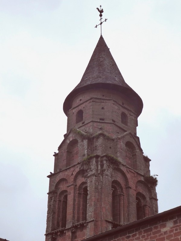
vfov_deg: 28.2
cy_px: 120
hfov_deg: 21.3
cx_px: 90
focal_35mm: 69
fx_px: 481
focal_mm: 11.7
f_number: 4.4
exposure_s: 1/640
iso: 160
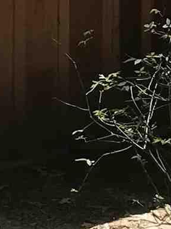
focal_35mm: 226
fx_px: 1491
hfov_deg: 6.4
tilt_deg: +1.1
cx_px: -150
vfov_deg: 8.3
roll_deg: -1.6
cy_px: -260
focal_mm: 3.99
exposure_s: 1/766
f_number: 1.8
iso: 20
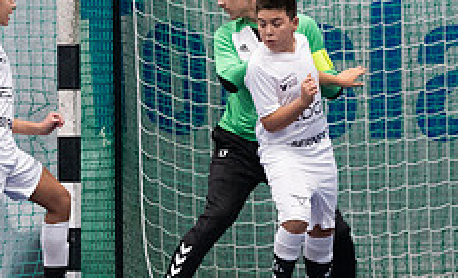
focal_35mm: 688
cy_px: 192
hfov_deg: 3.1
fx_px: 8515
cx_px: 334
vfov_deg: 1.9
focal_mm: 150
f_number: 3.2
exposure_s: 1/400
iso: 4500
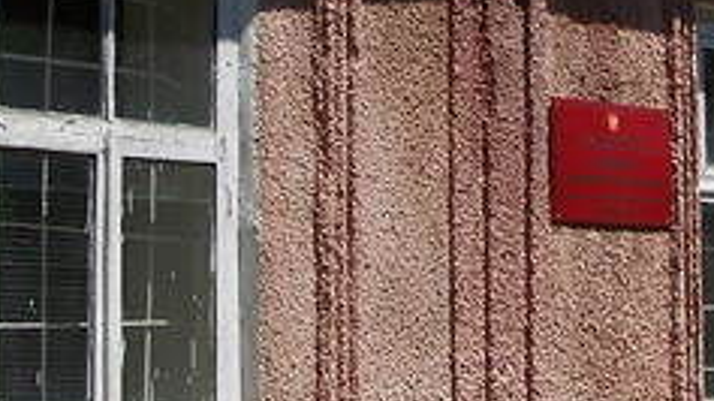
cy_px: 78
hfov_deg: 19.0
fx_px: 2119
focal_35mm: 112
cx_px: 518
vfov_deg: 10.8
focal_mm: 6.3
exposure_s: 1/800
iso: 64
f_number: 4
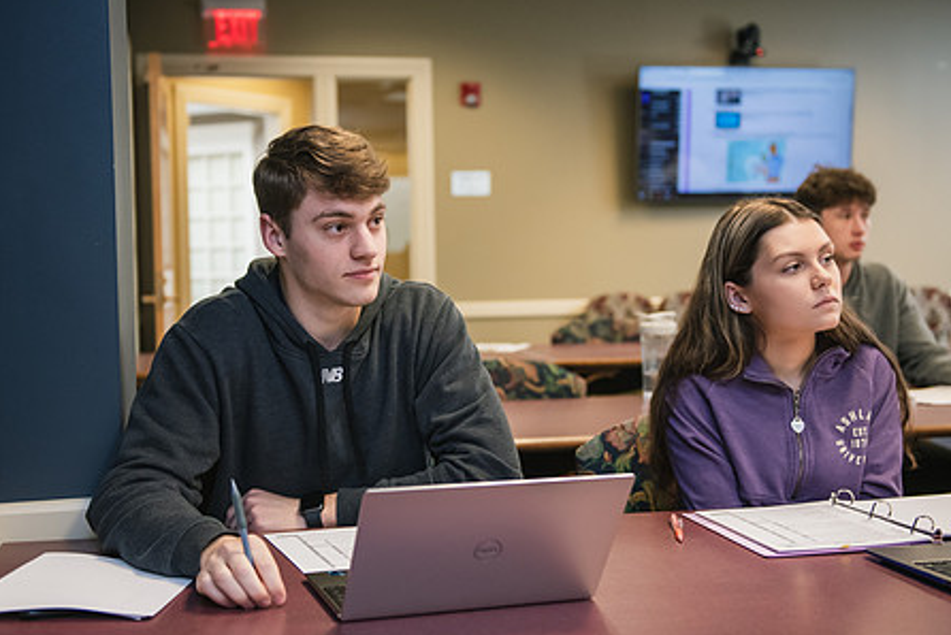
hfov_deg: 38.2
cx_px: 478
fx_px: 1375
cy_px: 316
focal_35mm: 52
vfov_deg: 26.0
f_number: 2.8
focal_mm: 40
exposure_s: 1/200
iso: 1250
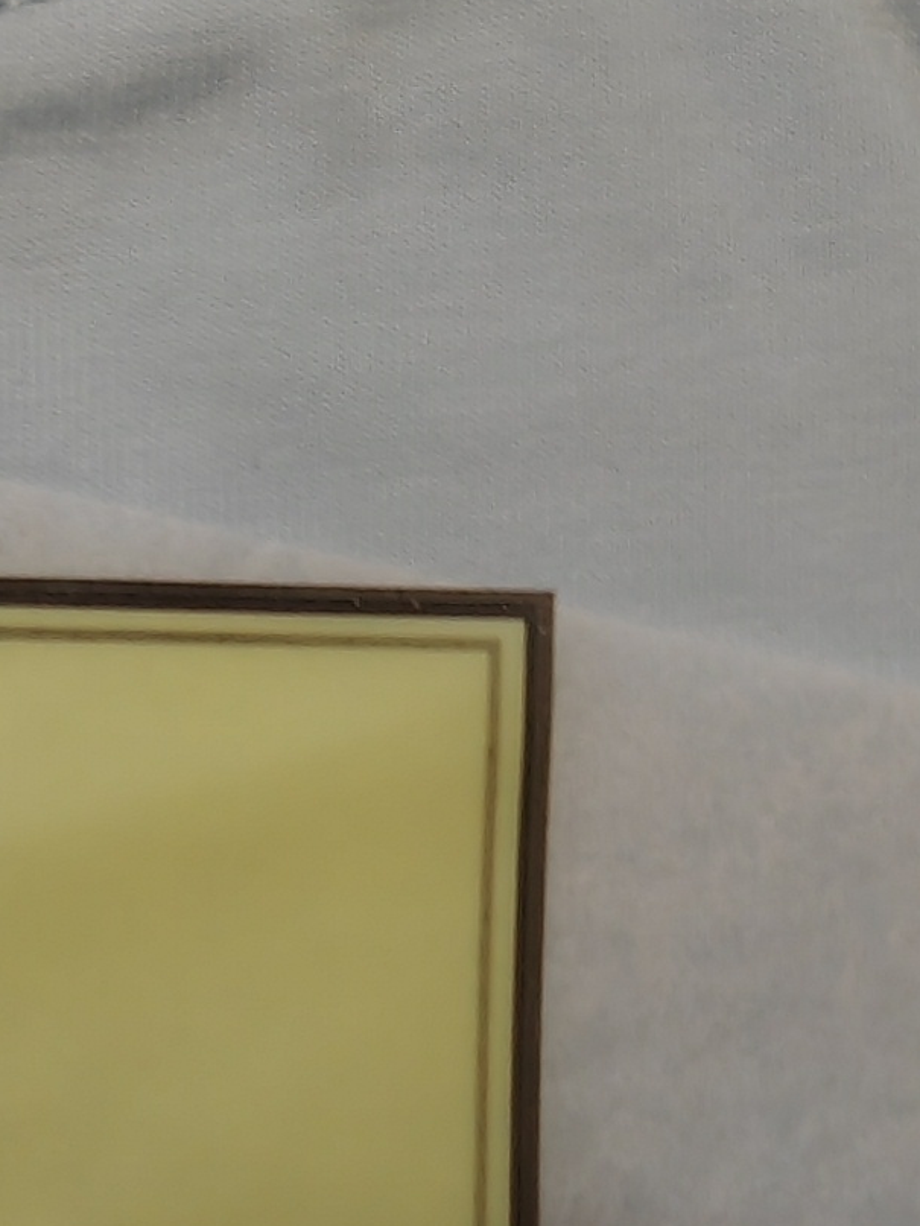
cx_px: -404
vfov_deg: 14.3
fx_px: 4781
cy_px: 1343
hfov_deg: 10.6
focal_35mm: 135
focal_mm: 7.62
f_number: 1.6
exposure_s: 1/100
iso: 64
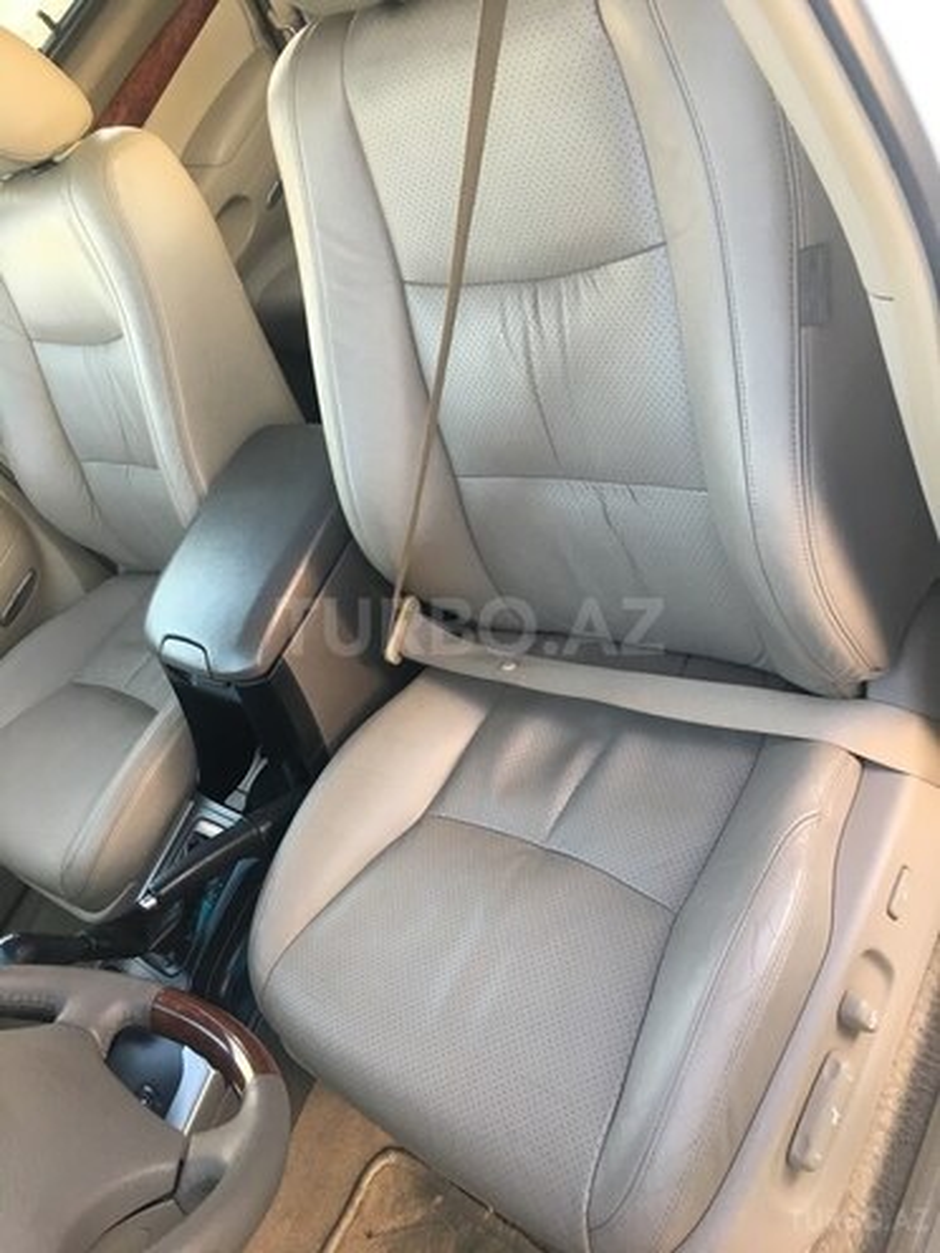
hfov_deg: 48.2
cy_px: 626
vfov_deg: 61.7
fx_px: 1050
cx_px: 470
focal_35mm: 29
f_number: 2.2
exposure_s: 1/33
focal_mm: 4.15
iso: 40
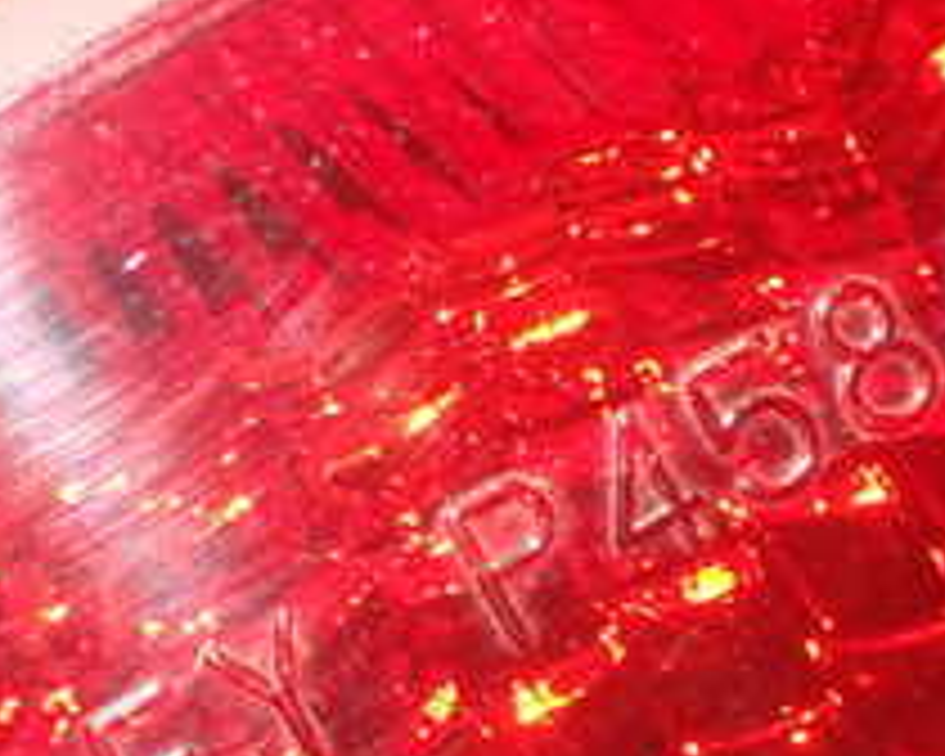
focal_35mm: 106
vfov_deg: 14.5
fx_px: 2965
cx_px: 536
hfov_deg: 18.1
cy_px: 531
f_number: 2.7
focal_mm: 6.83
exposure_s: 1/40
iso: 400
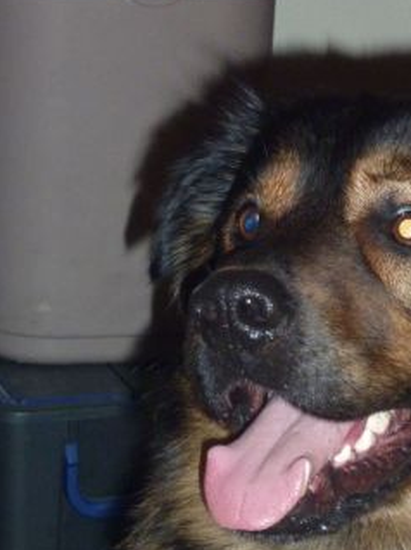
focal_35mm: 170
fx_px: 2695
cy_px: 386
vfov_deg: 11.6
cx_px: 357
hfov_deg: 8.7
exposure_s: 1/125
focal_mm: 14.7
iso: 320
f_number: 4.3
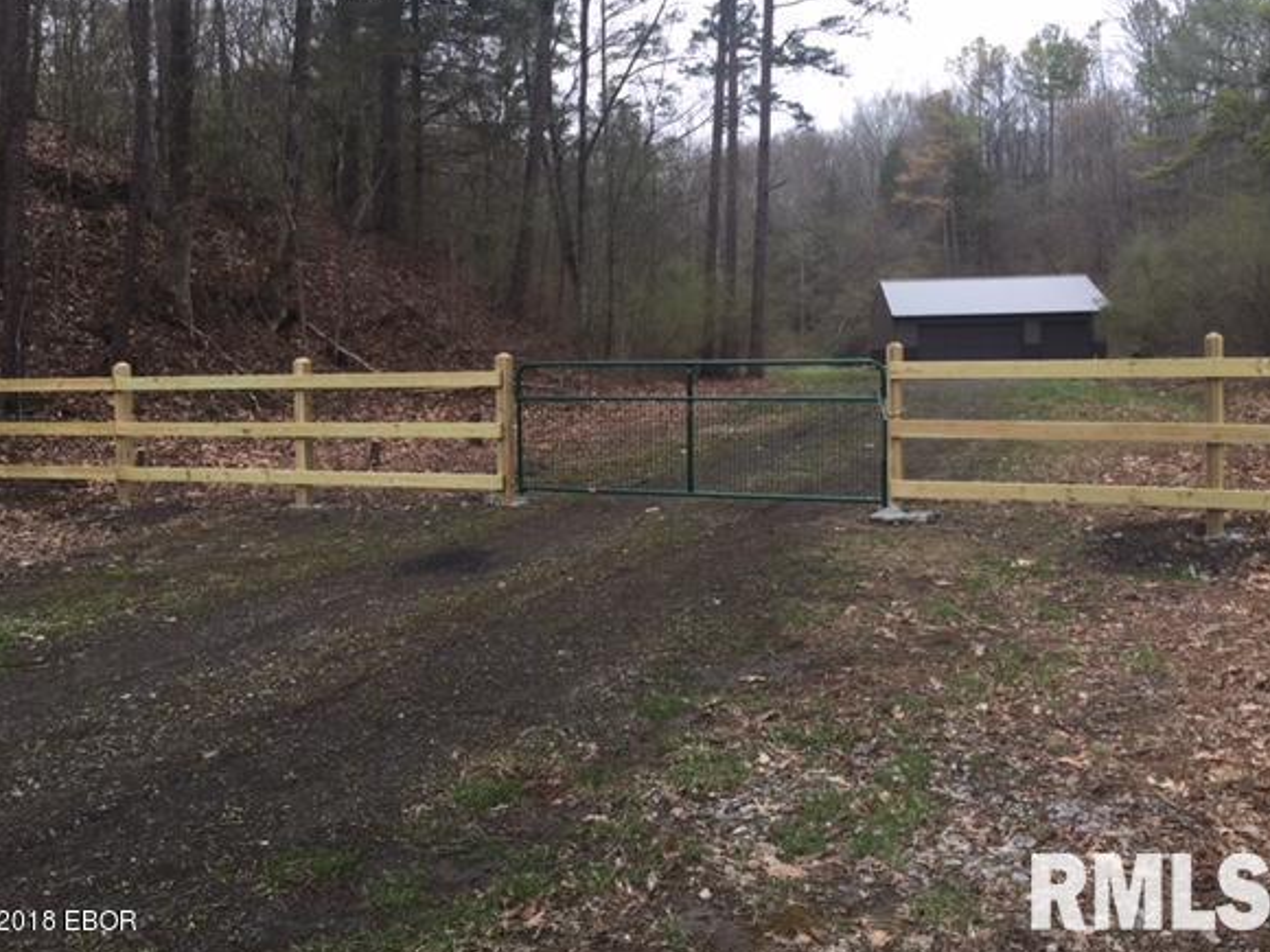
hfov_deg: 56.8
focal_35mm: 32
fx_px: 1174
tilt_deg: -3.9
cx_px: 663
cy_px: 440
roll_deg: +0.3
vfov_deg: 44.1
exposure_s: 1/148
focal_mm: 4.15
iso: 32
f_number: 2.2
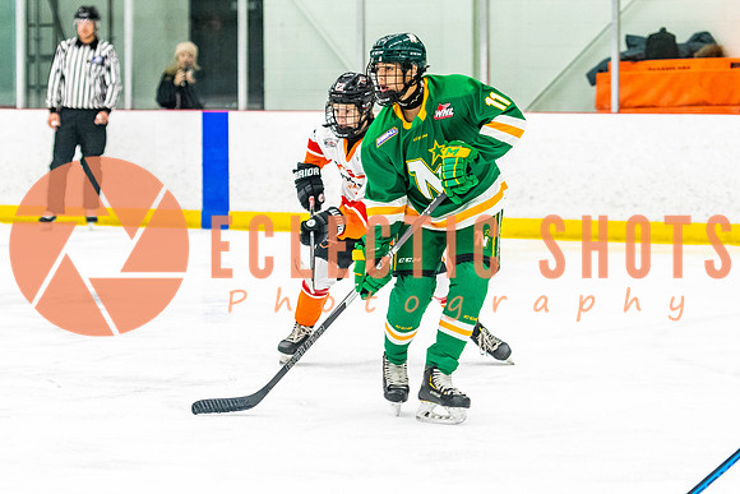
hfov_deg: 11.9
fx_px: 3551
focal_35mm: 173
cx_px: 397
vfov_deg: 8.0
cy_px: 242
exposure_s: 1/640
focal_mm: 102
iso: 1800
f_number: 2.8
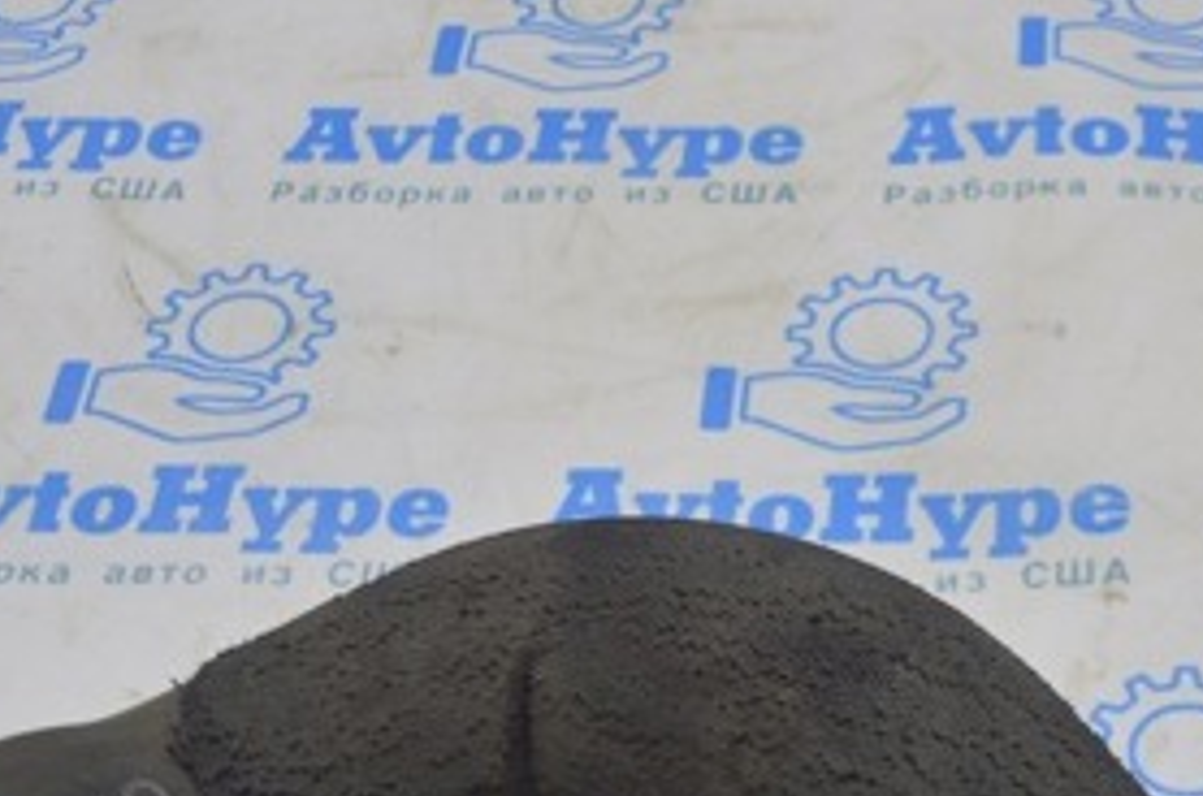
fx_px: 2767
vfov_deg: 16.1
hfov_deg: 24.2
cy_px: 777
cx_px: 956
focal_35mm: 83
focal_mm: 24
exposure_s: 1/25
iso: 400
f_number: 5.6
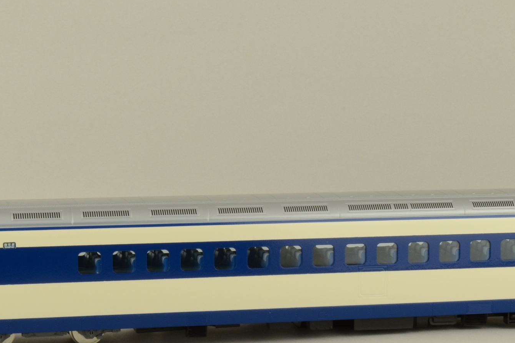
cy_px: 222
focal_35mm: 116
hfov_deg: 17.6
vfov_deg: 11.8
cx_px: 320
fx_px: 1659
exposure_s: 1/30
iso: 400
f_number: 22
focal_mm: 42
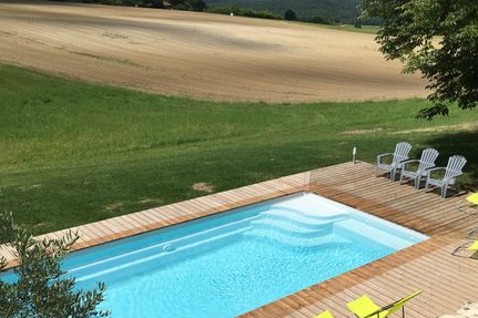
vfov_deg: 31.8
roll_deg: -0.6
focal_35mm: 42
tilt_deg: -18.0
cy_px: 194
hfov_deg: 46.3
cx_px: 268
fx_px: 557
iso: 25
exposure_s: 1/2849
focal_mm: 4.15
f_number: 2.2
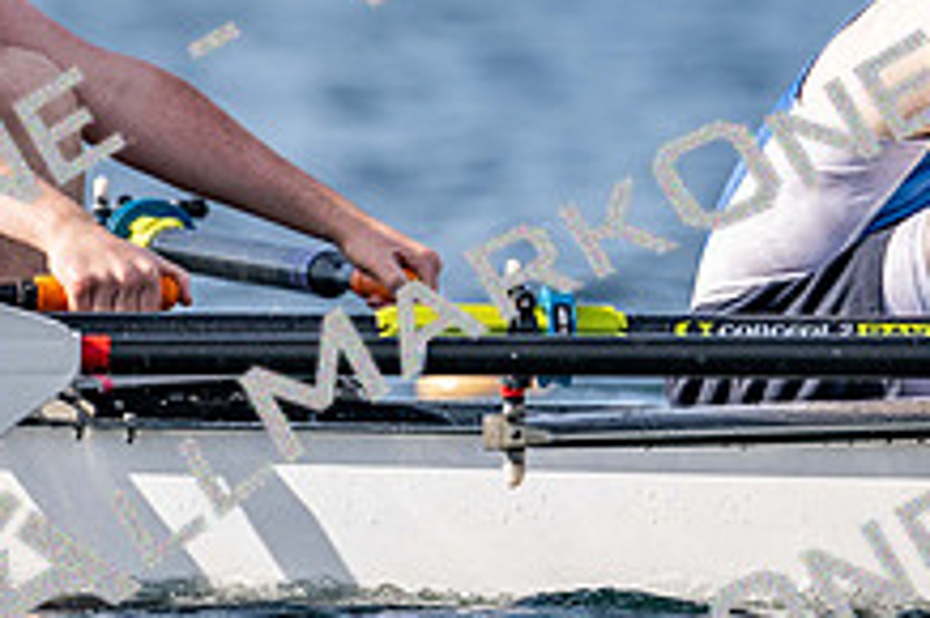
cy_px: 19
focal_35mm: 1066
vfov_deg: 1.3
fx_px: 27517
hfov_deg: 1.9
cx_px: 836
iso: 360
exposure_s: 1/2500
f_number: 4.5
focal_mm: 400
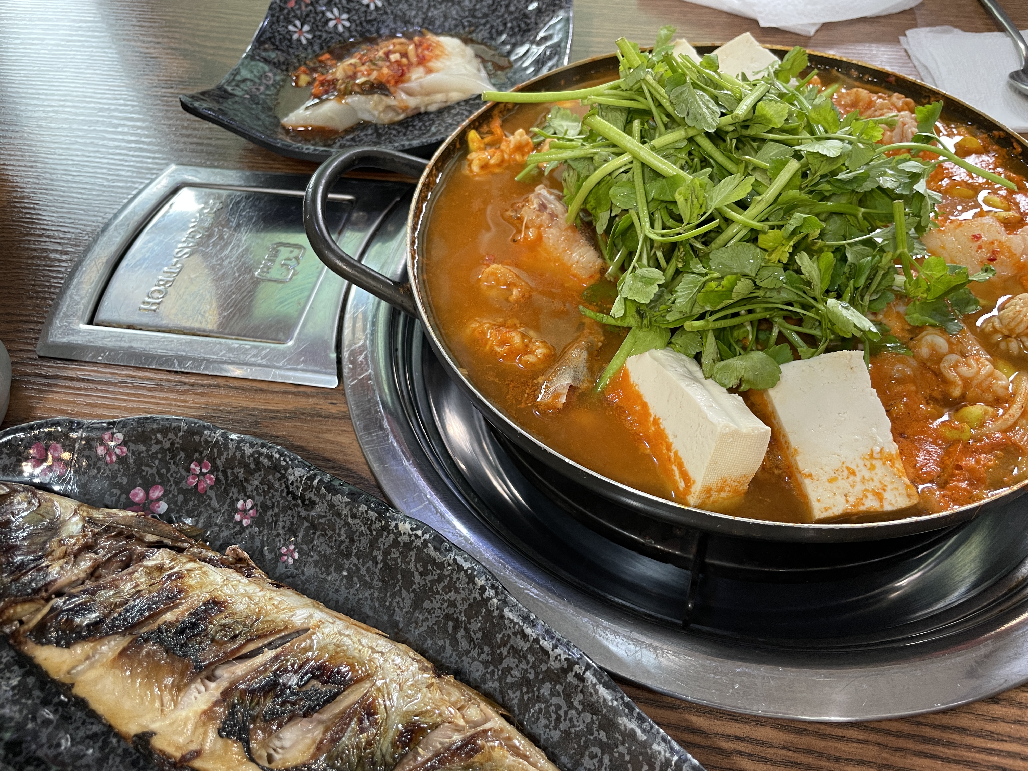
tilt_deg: -51.0
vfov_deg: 53.1
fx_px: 772
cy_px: 386
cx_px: 514
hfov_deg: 67.3
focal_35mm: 26
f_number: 1.6
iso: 100
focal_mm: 4.2
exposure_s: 1/60
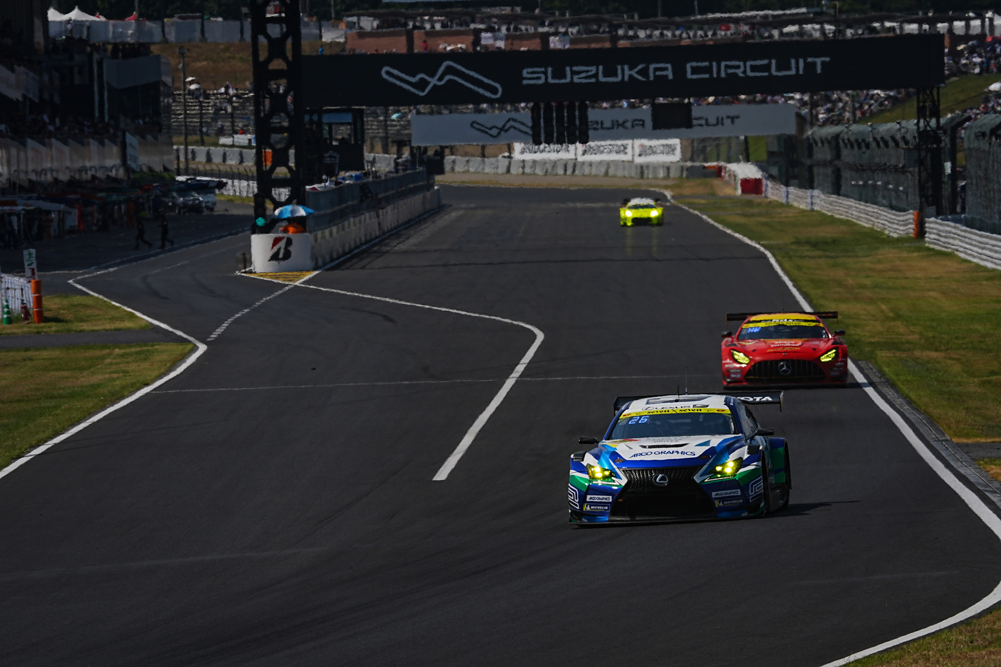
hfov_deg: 5.2
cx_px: 500
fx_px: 11121
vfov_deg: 3.4
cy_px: 334
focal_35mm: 400
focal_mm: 400
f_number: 16
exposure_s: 1/640
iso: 200
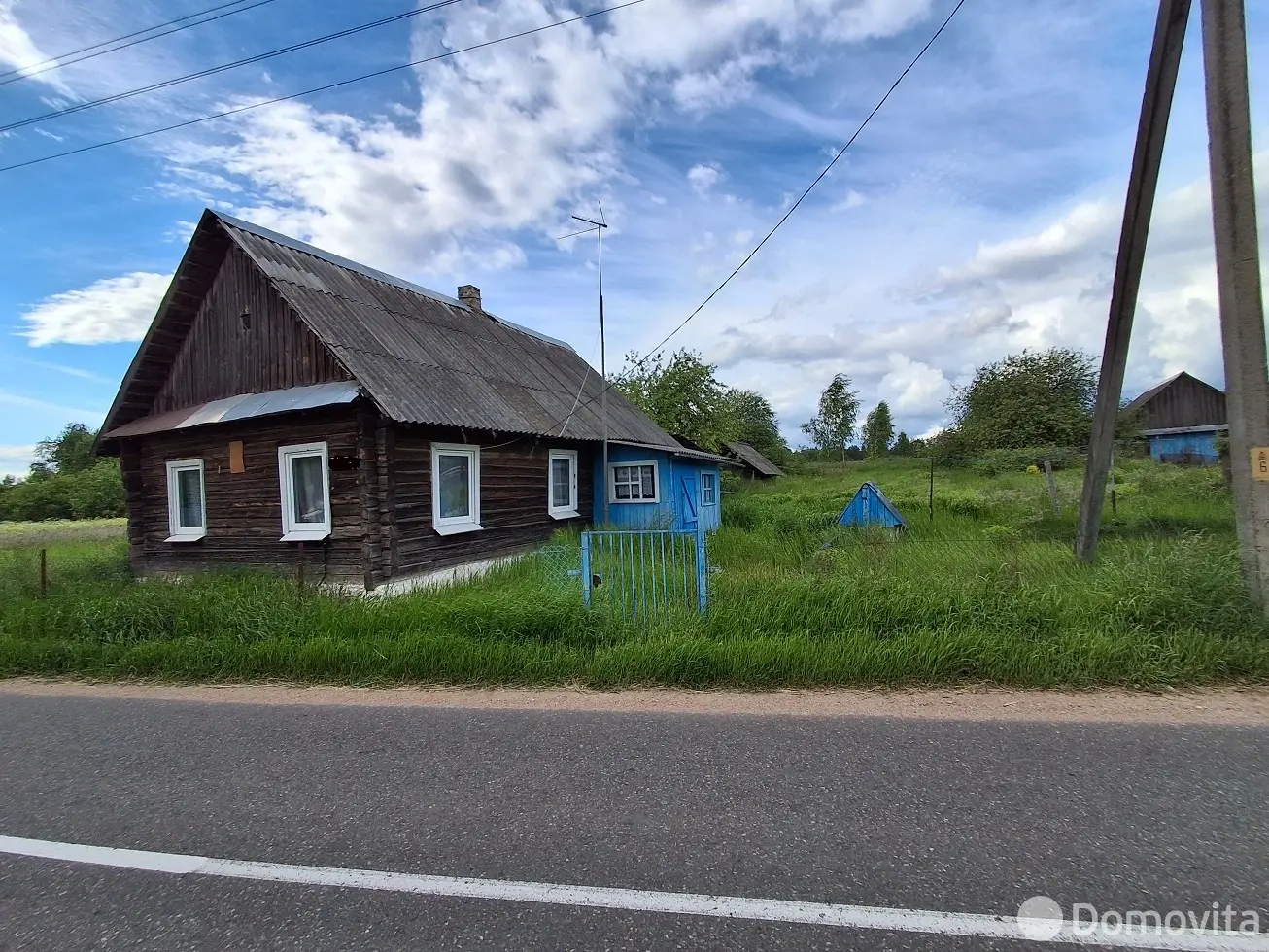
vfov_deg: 78.1
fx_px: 587
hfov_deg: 94.5
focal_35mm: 16
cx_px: 634
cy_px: 476
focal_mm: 1.64
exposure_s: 1/1070
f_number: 2.2
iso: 40
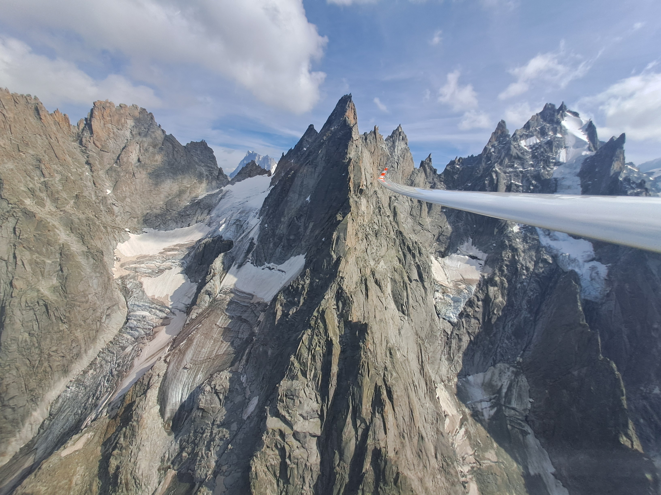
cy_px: 248
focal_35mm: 13
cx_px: 330
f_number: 2.2
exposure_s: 1/1692
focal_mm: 1.42
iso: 40
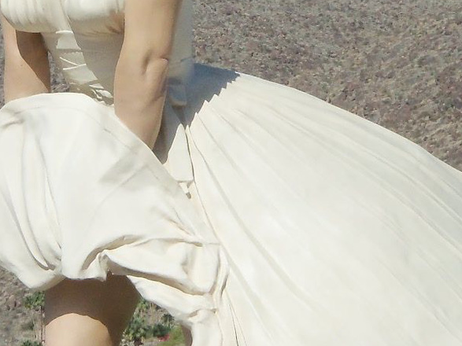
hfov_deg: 11.8
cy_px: 182
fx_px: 2228
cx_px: 169
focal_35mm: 167
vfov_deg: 8.9
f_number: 12.6
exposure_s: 1/125
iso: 64
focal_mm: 8.7
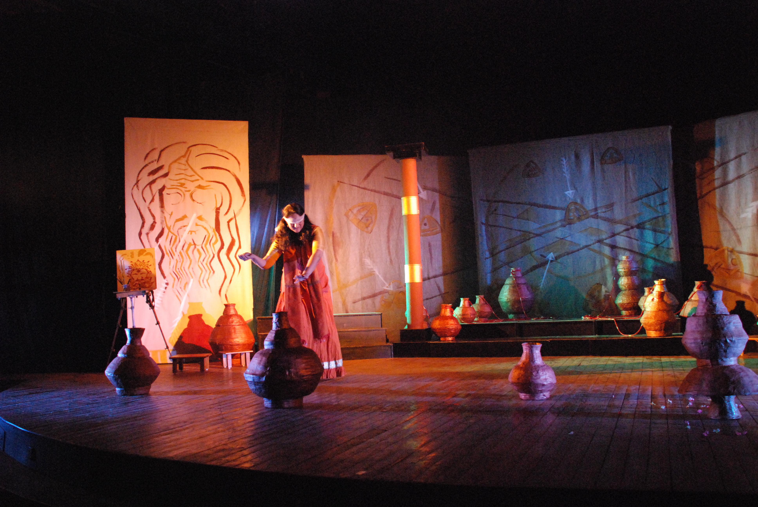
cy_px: 254
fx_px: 632
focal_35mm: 30
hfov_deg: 61.9
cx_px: 379
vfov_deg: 43.7
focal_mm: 20
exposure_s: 1/50
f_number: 3.8
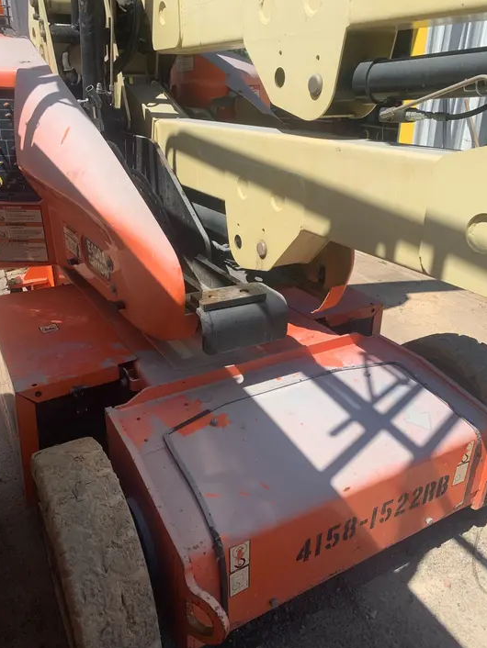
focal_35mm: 27
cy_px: 329
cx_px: 243
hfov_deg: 51.4
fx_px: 506
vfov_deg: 65.3
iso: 25
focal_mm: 4.25
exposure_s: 1/2075
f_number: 1.8
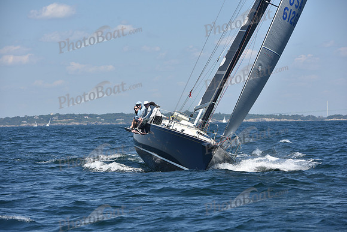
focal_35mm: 160
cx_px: 174
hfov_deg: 12.8
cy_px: 116
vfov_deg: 8.6
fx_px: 1543
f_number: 8
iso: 200
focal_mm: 160
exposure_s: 1/1000
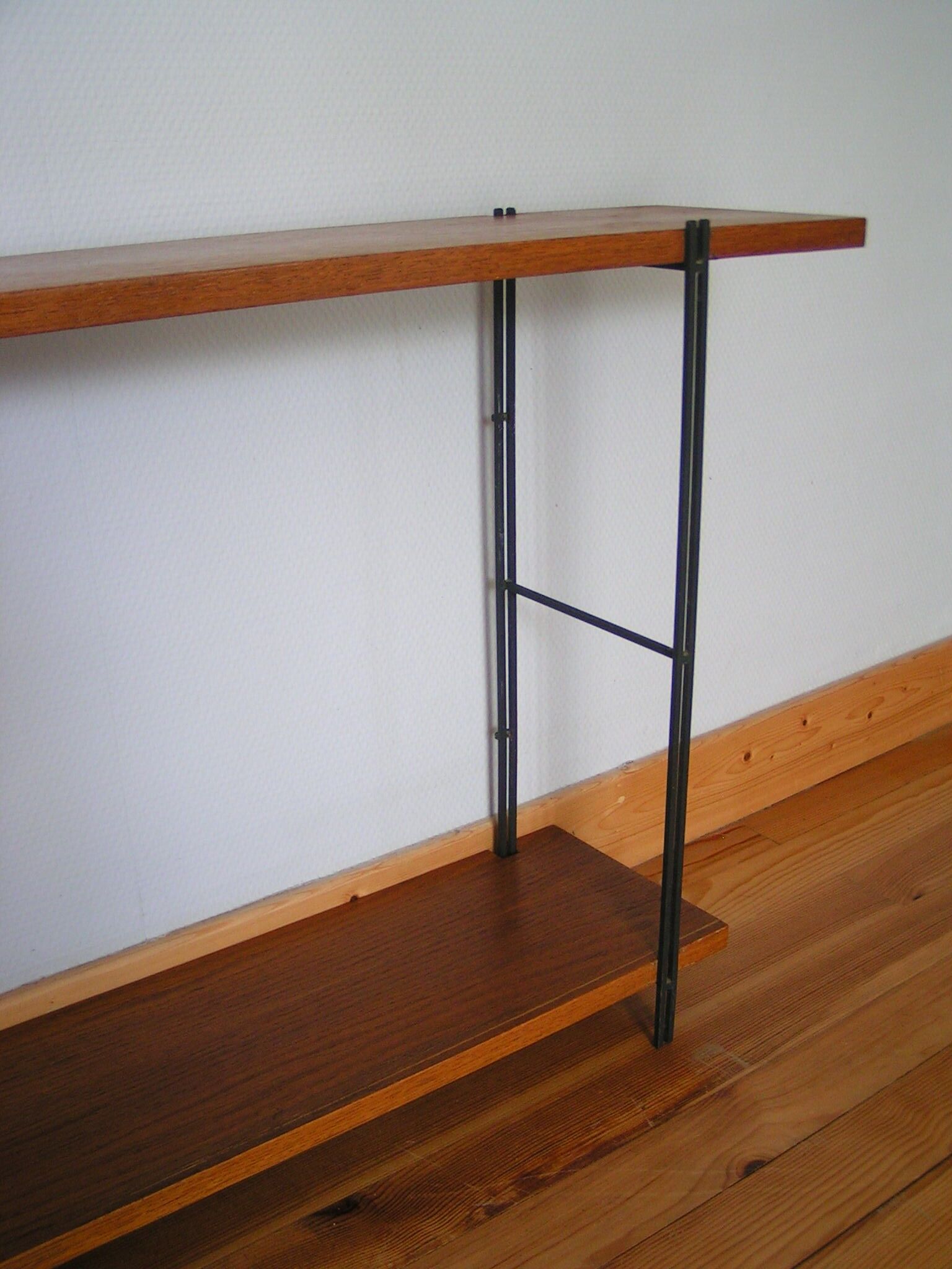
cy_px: 634
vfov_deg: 49.0
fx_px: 1393
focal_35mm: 38
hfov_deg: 37.7
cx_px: 476
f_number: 2.8
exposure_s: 1/40
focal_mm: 5.8
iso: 80
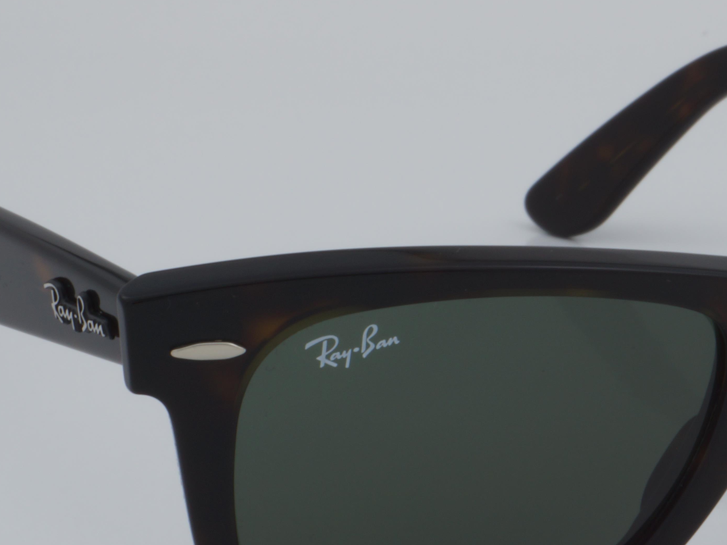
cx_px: 570
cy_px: 342
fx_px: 3256
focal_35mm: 155
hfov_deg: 12.7
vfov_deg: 9.6
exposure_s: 1/4
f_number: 32
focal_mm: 50
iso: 100
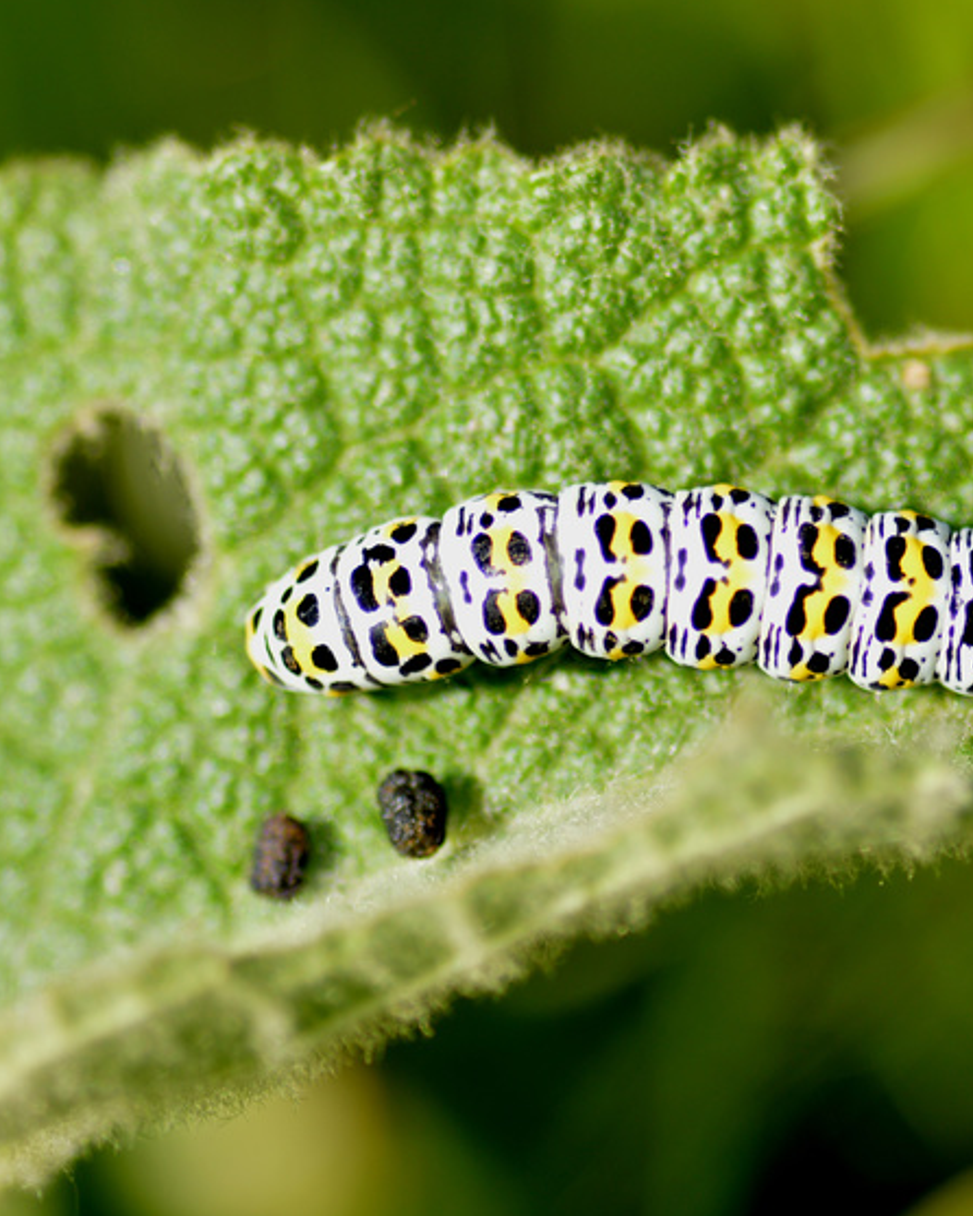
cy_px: 546
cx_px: 794
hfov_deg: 6.4
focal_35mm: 243
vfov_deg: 8.0
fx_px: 8742
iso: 100
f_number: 3.5
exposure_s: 1/500
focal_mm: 100
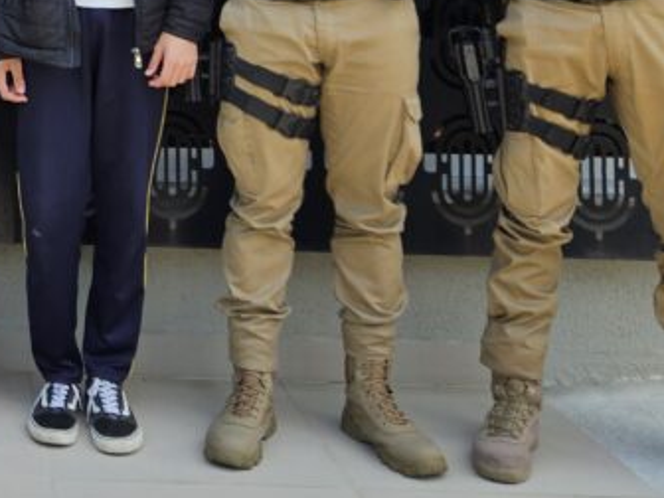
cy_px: -125
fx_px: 1400
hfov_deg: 24.1
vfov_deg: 18.9
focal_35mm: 73
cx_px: -142
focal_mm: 5.4
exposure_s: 1/319
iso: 25
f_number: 1.8
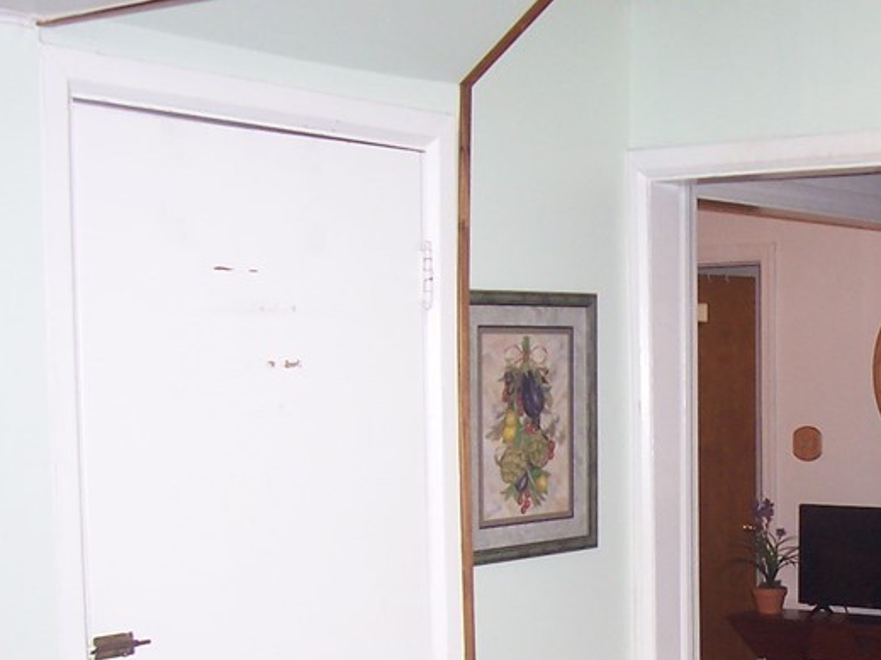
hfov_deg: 25.5
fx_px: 1857
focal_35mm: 73
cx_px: 852
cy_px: 584
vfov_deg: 19.8
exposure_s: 1/60
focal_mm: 5.6
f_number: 2.8
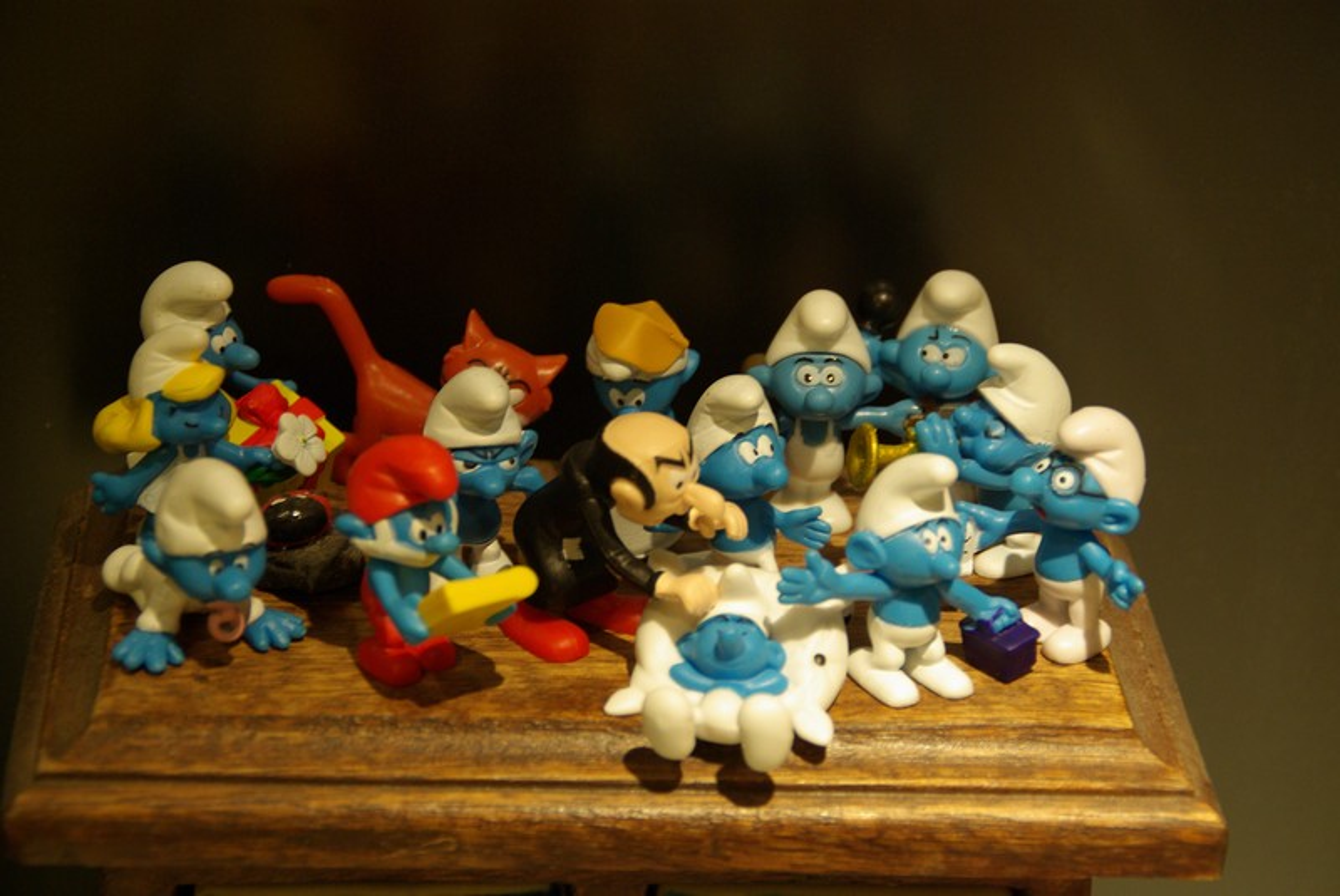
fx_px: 4359
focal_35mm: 117
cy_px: 448
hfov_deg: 17.5
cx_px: 670
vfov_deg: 11.7
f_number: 5.6
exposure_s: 1/10
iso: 400
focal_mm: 78
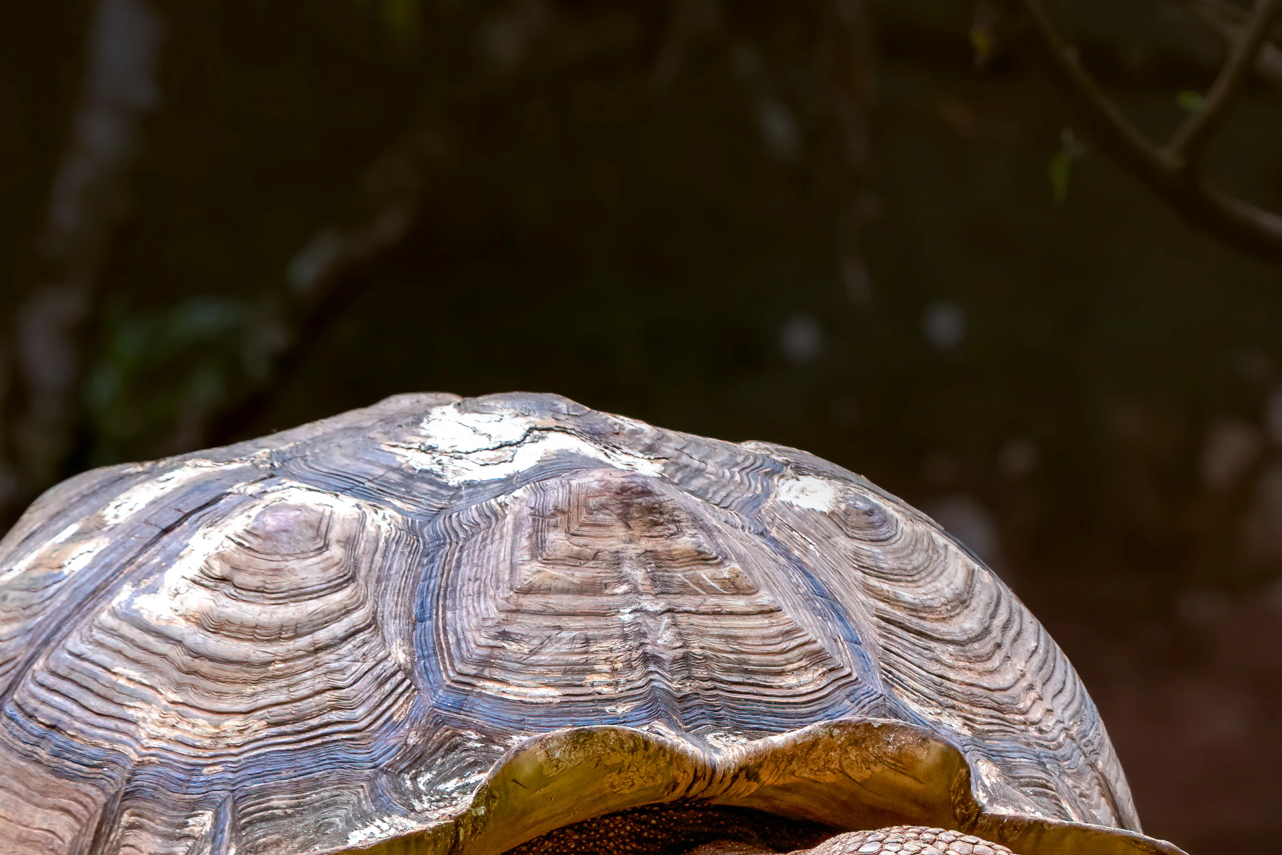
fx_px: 24037
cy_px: 803
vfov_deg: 2.0
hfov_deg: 3.1
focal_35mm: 675
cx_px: 975
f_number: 8
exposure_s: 1/250
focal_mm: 220
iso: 720
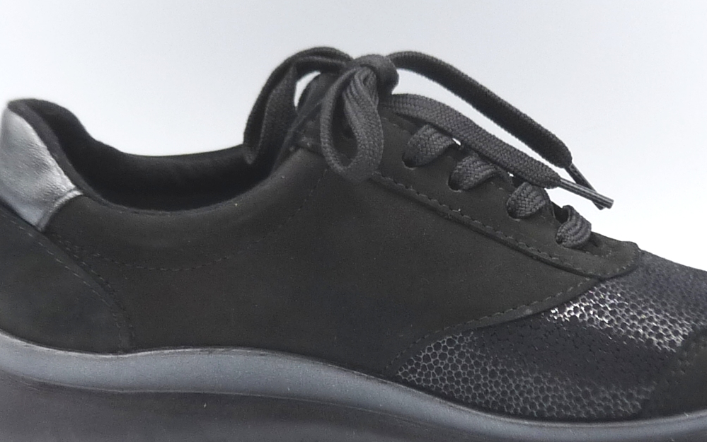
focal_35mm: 112
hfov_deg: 18.6
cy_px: 241
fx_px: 2159
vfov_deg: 11.7
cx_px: 407
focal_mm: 6.6
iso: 100
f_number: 4
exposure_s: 1/100
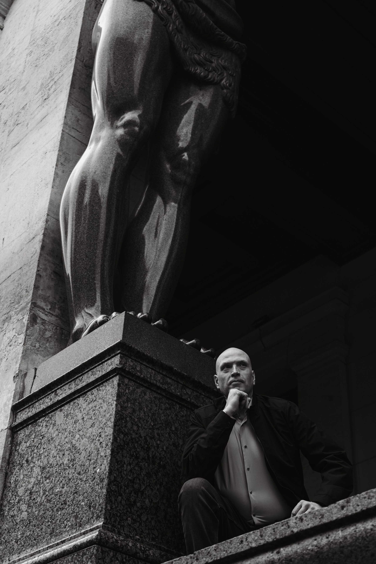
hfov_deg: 24.6
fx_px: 862
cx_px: 188
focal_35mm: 55
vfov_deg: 36.2
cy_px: 282
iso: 160
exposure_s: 1/125
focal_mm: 55
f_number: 5.6
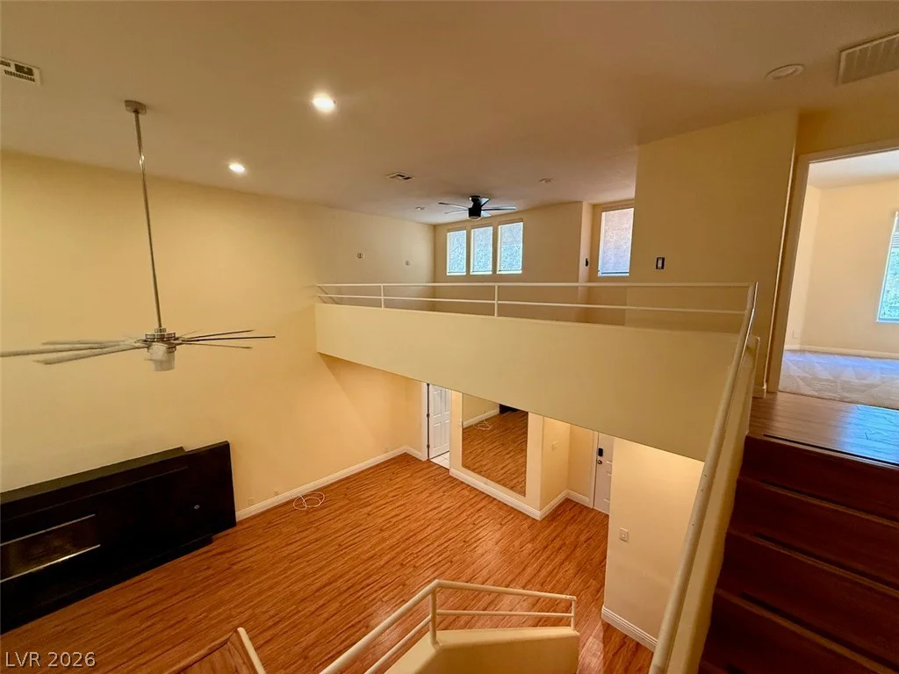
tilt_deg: -8.0
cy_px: 337
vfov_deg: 85.7
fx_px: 364
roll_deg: -0.2
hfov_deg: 102.1
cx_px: 450
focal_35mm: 14
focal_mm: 2.22
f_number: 2.2
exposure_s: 1/120
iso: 320
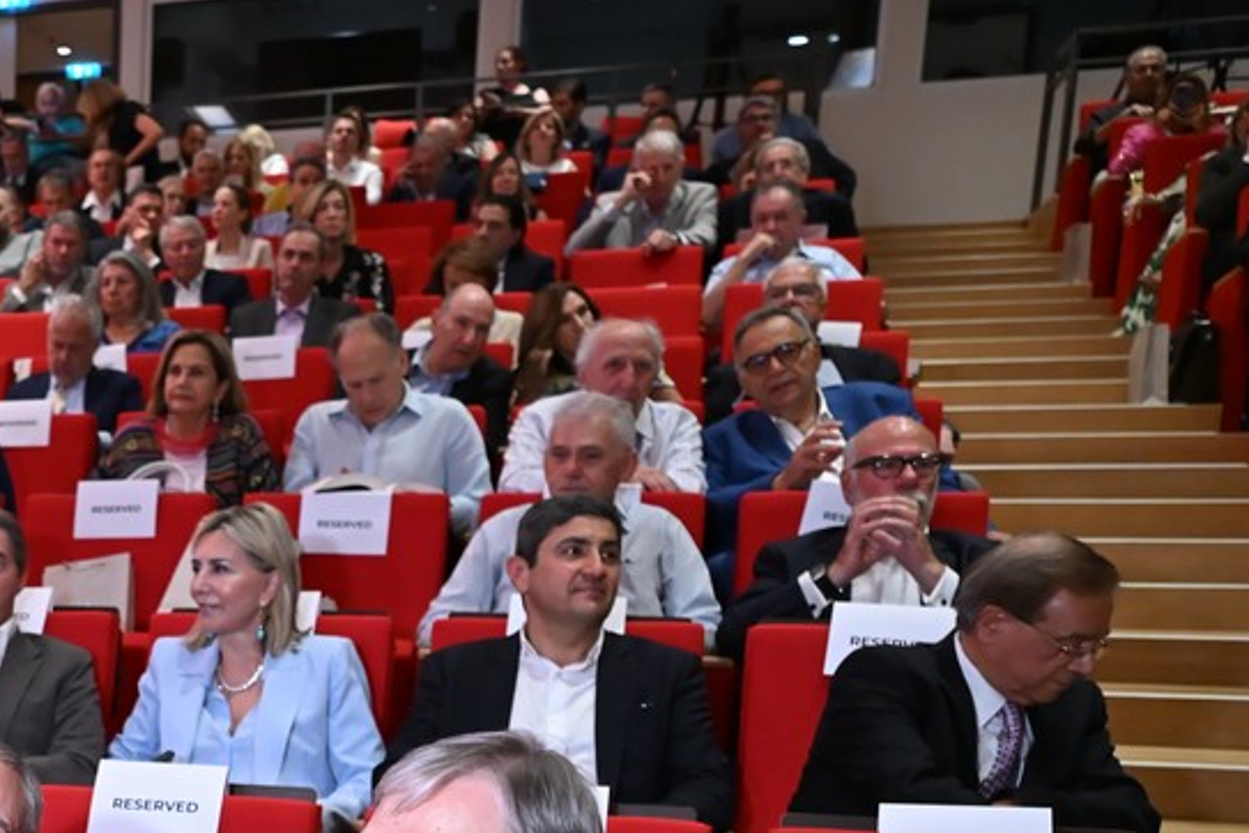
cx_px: -115
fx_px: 1839
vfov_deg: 24.1
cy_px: 872
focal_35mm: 53
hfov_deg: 33.0
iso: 5000
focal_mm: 24
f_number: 3.2
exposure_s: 1/320
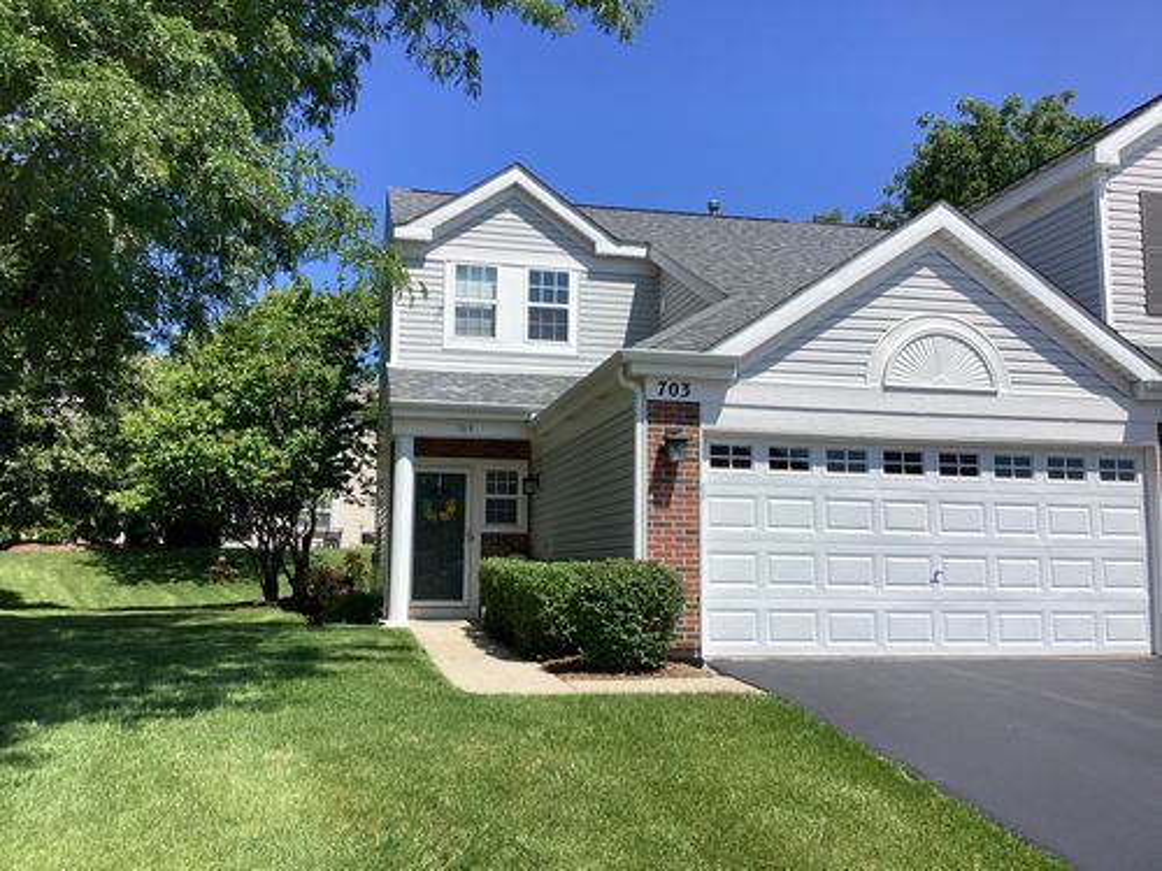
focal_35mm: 31
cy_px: 436
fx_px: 1041
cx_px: 581
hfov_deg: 58.4
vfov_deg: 45.4
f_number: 2.4
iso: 25
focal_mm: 3.3
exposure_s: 1/1773
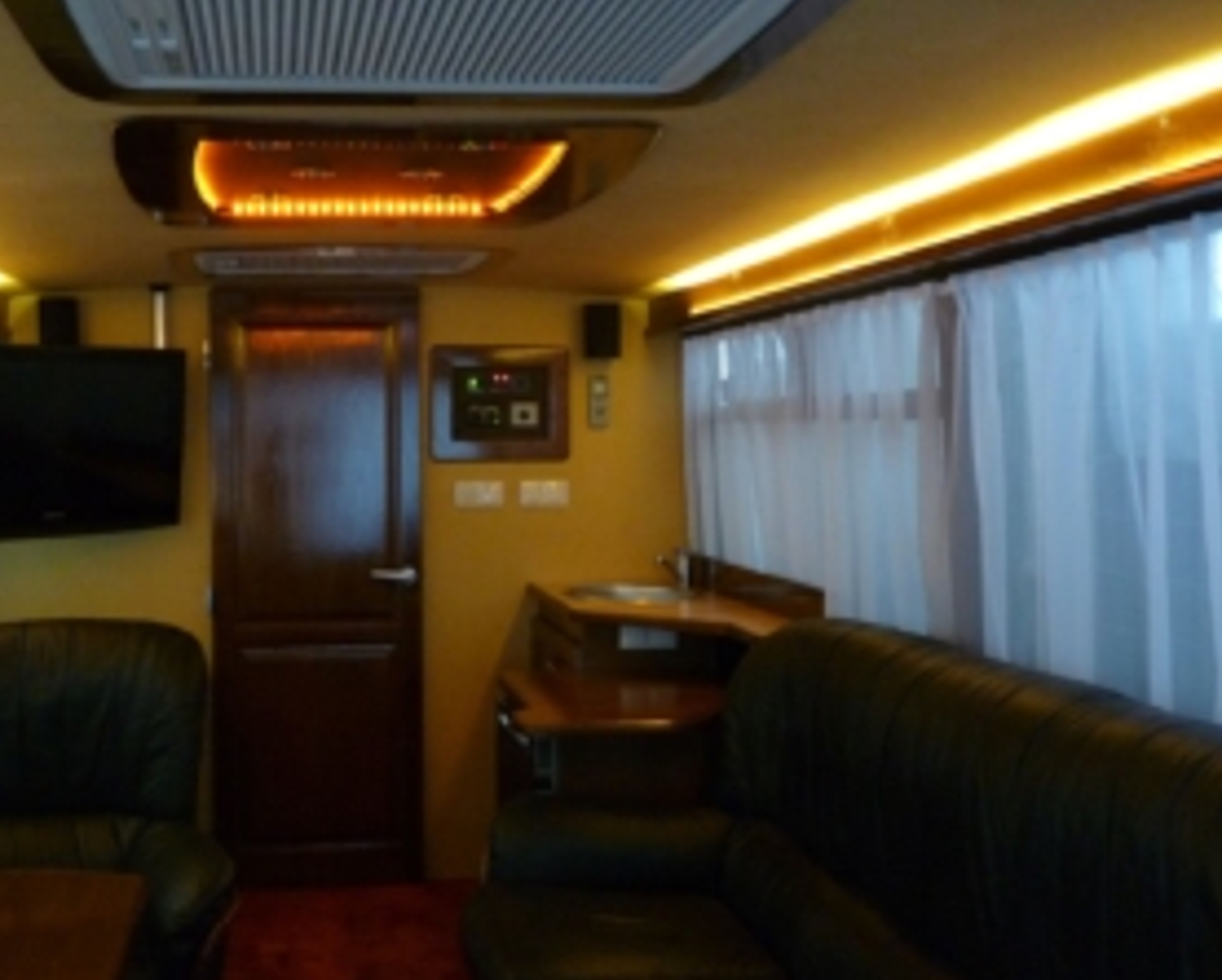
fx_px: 1375
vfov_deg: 39.2
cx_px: 437
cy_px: 486
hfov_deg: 47.3
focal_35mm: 38
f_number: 2.8
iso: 400
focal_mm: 4.8
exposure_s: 1/8
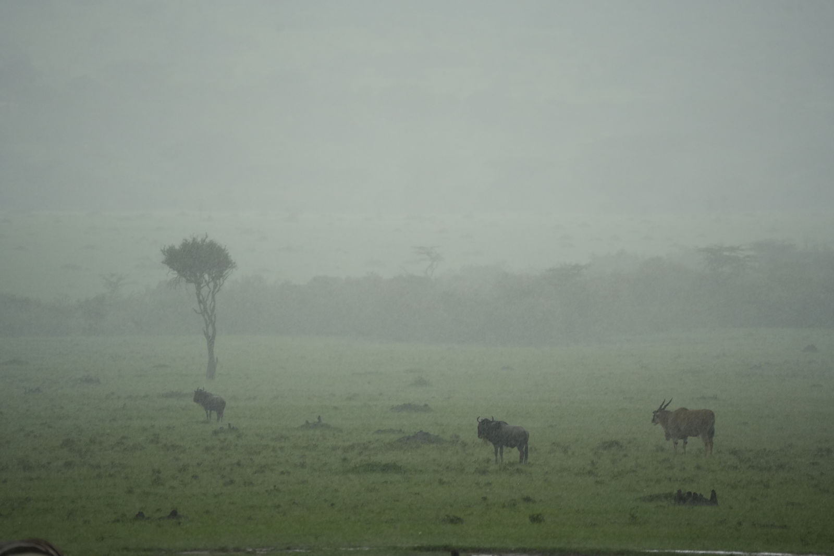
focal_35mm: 400
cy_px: 278
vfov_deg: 3.4
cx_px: 417
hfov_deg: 5.2
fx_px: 9267
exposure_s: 1/500
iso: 1250
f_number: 6.3
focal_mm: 400
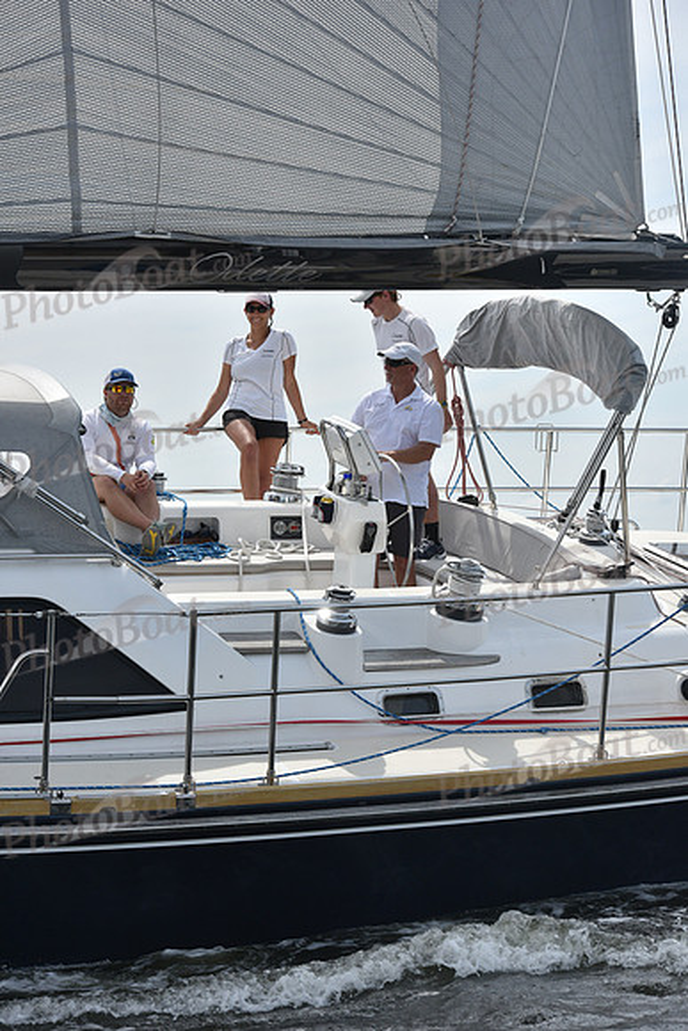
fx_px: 2807
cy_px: 516
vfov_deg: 20.8
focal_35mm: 98
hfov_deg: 14.0
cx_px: 344
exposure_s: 1/1600
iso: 320
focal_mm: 98
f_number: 8
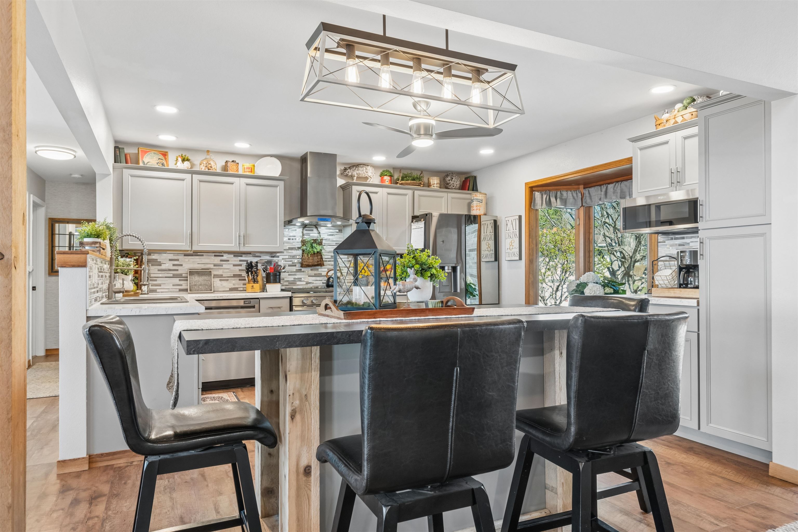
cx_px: 399
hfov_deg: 76.1
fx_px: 510
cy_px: 266
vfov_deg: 55.1
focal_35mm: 23
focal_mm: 23
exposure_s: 1/15
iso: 800
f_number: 10
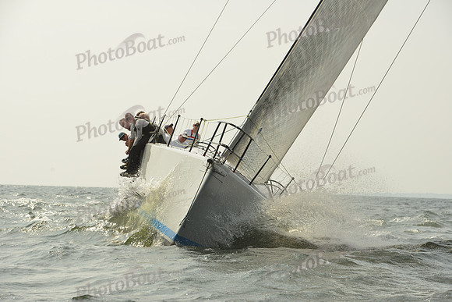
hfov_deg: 16.8
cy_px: 151
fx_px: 1532
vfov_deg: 11.2
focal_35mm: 122
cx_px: 226
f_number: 10
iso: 320
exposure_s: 1/1250
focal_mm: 122
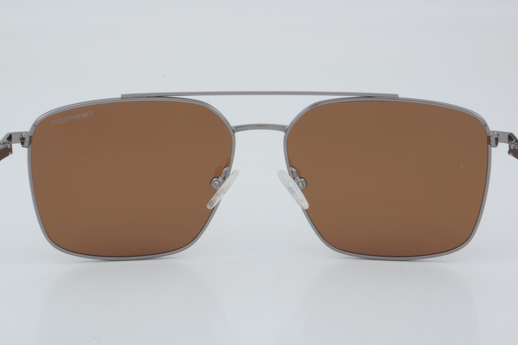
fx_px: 1187
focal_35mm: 82
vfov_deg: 16.6
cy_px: 172
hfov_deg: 24.6
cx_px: 259
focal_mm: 55
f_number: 32
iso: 100
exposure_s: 1/3
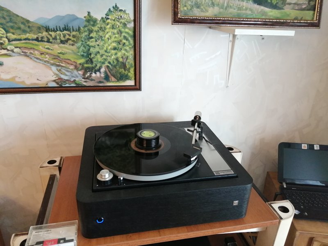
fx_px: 246
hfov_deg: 67.3
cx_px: 164
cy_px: 123
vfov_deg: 53.1
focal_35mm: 26
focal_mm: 3.46
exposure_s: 1/36
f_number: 1.8
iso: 200
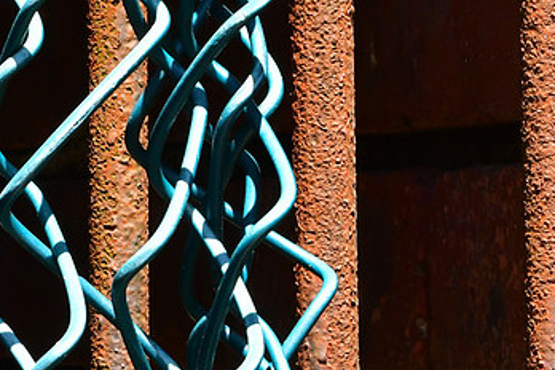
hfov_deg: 5.1
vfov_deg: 3.4
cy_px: 48
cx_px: 48
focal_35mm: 402
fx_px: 6197
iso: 900
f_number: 16
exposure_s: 1/125
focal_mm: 85
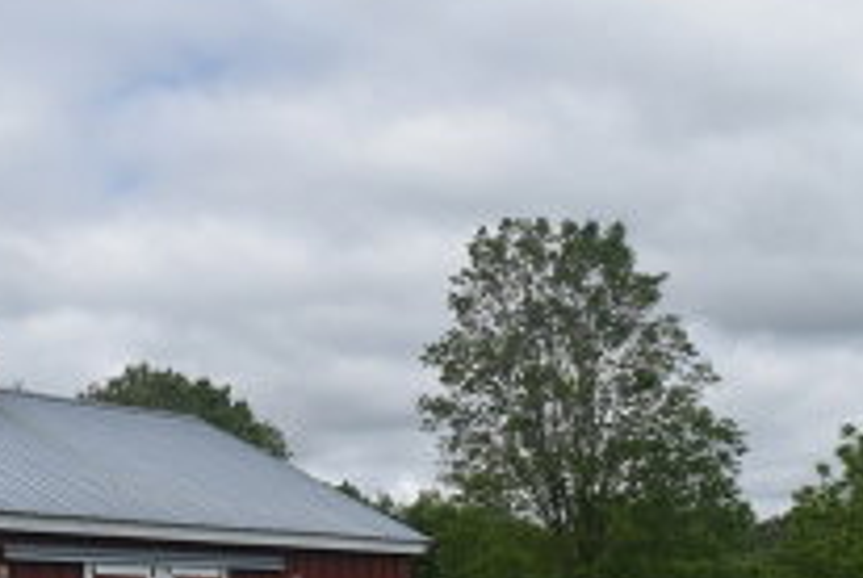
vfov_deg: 20.4
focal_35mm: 67
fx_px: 1608
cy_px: 318
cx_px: 306
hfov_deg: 29.9
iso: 200
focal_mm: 18
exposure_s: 1/400
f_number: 10
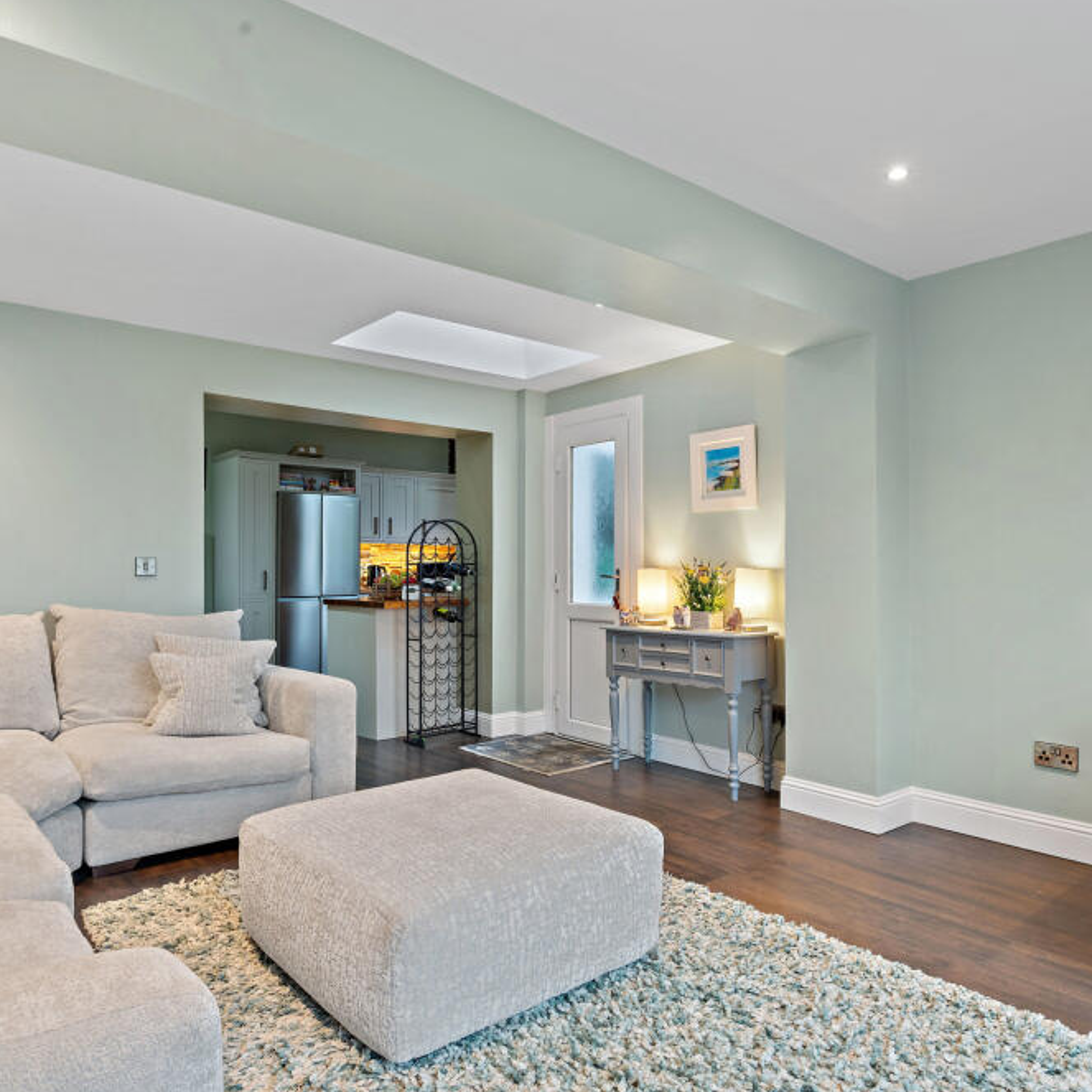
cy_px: 553
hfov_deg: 72.1
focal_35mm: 21
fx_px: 749
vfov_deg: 72.1
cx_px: 540
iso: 250
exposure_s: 1
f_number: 9
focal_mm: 16
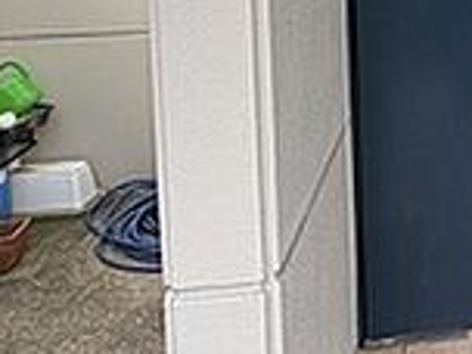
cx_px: 609
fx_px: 804
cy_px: -62
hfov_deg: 27.5
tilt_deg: -5.3
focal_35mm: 59
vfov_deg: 22.9
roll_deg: +1.6
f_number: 2.2
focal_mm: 2.22
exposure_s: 1/114
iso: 40
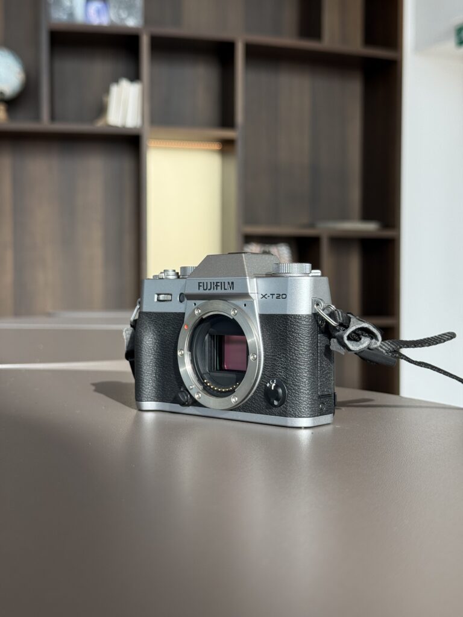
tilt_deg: -0.5
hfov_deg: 30.3
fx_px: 856
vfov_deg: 39.7
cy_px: 308
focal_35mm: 48
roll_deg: -0.4
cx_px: 232
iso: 64
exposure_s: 1/1133
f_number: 1.78
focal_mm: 6.76
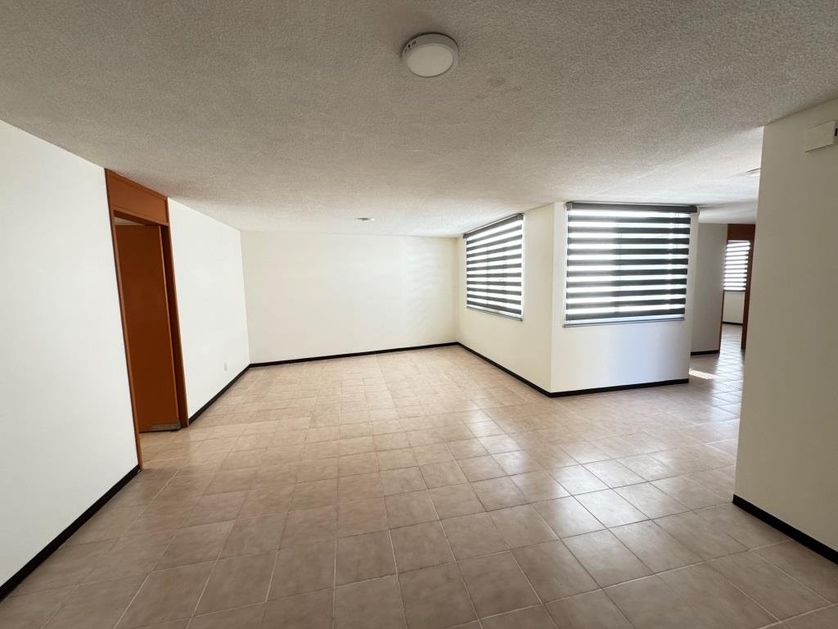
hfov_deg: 102.1
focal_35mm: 14
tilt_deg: -5.7
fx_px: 339
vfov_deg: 85.7
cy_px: 314
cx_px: 419
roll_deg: +1.5
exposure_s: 1/99
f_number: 2.2
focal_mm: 2.22
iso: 250
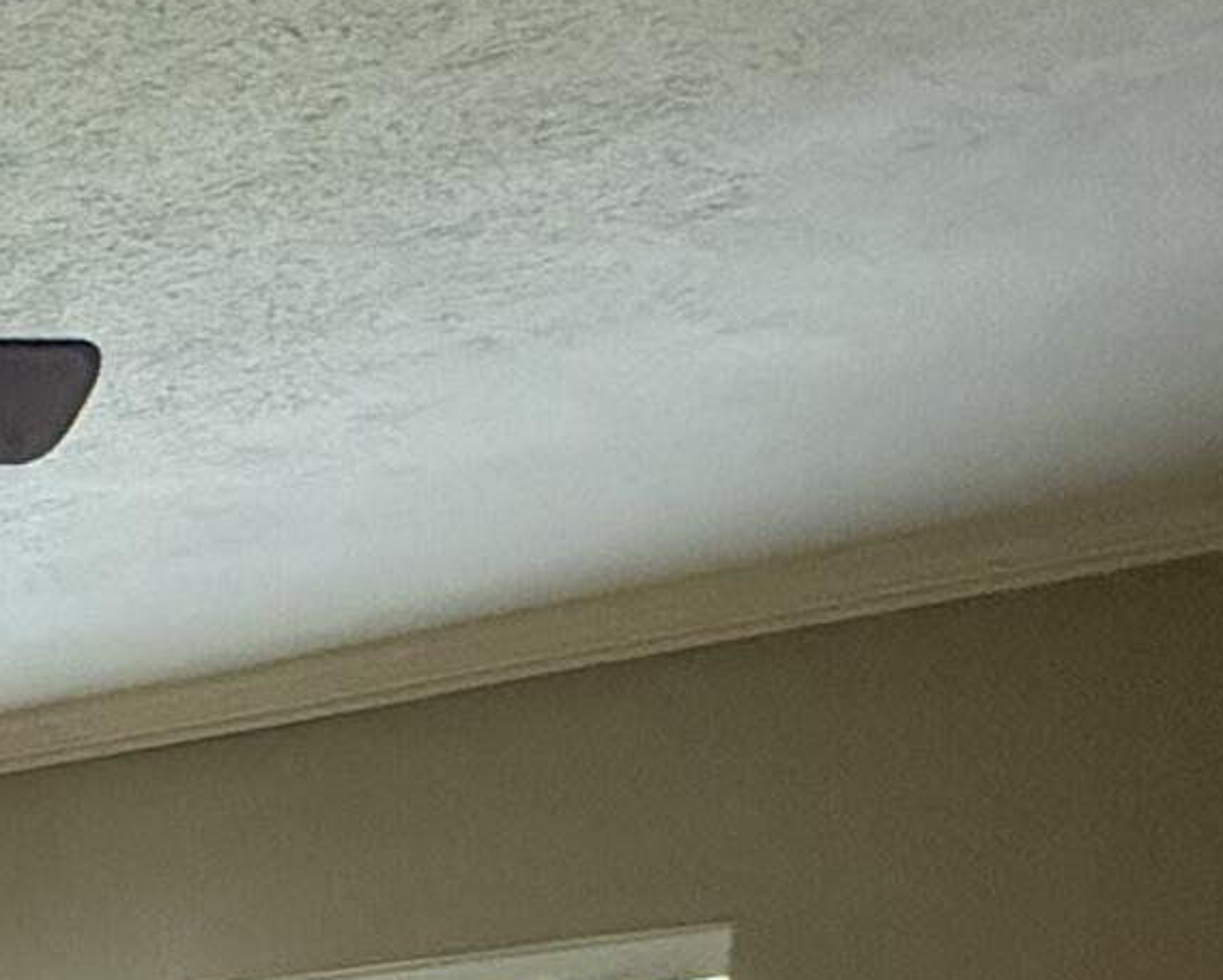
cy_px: 2046
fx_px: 2608
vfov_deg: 15.9
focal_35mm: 72
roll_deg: +1.3
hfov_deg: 19.9
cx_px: -939
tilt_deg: -12.6
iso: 1000
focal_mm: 2.22
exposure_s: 1/60
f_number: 2.2
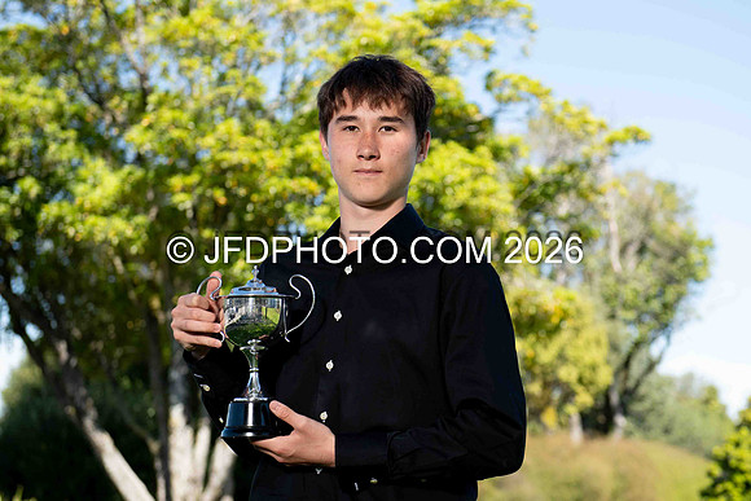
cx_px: 440
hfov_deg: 25.6
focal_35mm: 79
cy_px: 229
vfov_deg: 17.3
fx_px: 1650
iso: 400
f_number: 4
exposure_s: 1/1250
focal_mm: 62
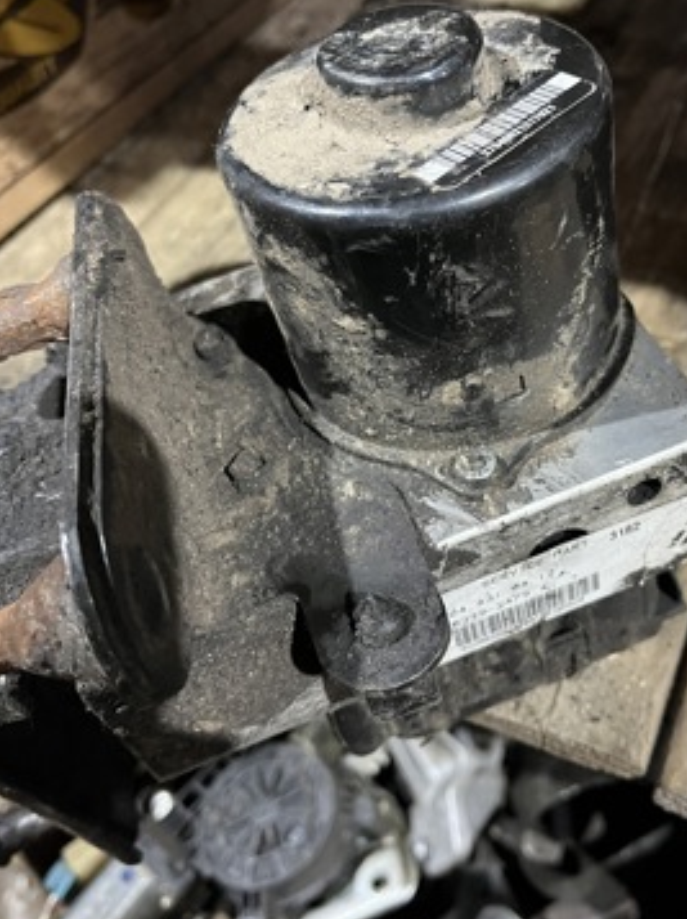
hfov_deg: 40.3
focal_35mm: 35
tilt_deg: -44.7
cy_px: 384
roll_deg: +10.0
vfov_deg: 52.4
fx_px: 928
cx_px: 440
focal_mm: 5.1
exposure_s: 1/33
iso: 500
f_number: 1.6
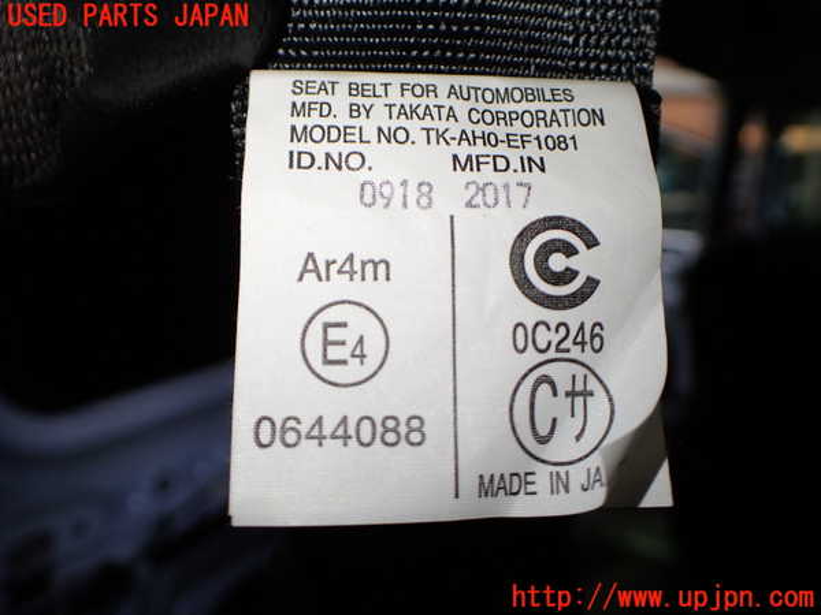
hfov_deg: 60.0
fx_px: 712
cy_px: 308
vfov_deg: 46.8
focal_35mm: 30
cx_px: 410
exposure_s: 1/125
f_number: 2.3
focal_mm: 5.4
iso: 125
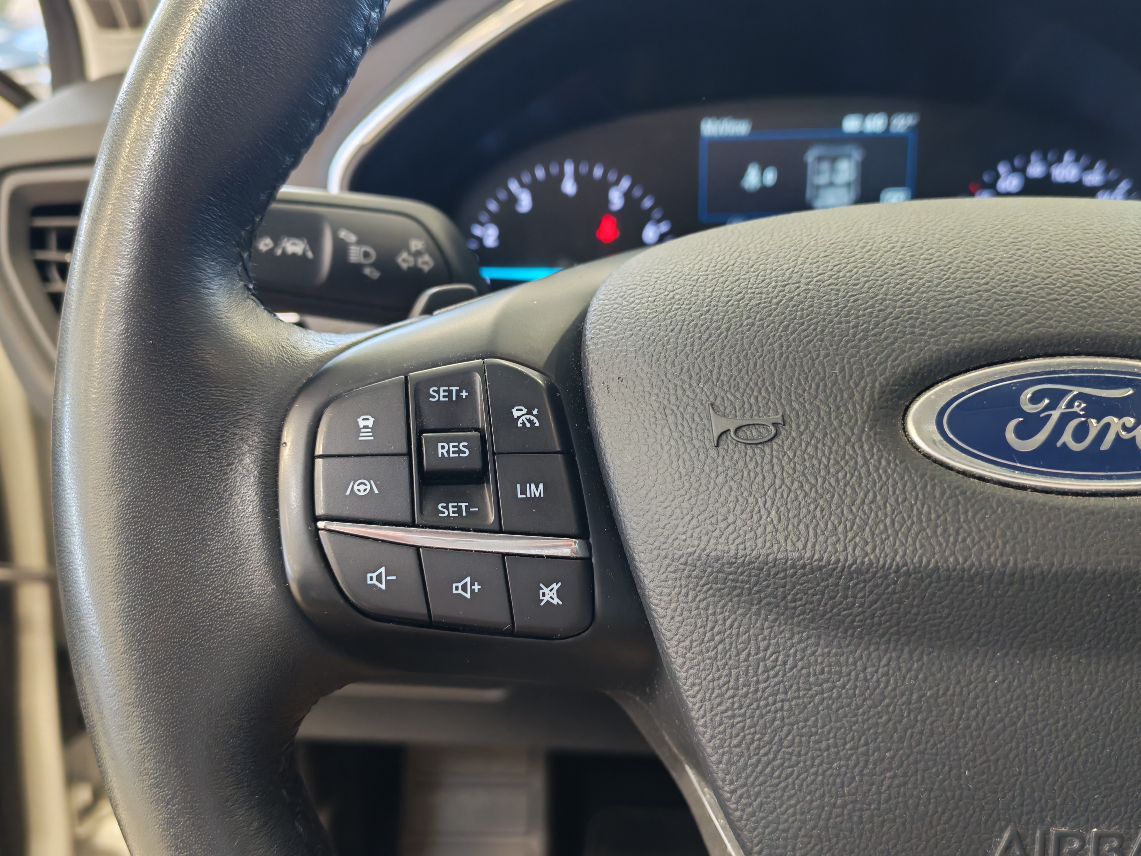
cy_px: 428
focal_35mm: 31
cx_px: 570
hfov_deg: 58.4
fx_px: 1022
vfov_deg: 45.4
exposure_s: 1/50
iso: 1250
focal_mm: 6.12
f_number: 1.9
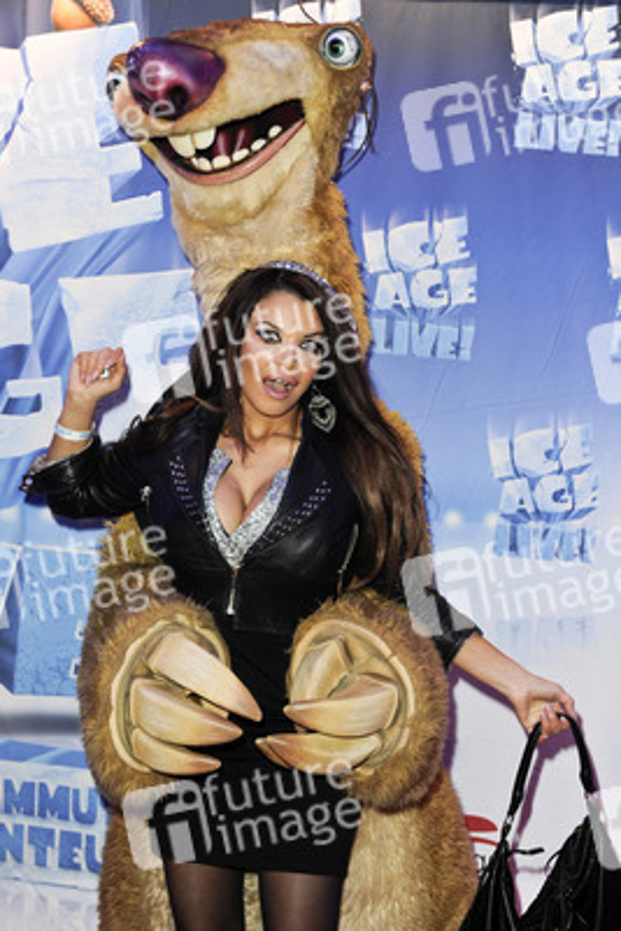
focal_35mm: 58
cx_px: 310
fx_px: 1499
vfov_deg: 34.5
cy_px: 466
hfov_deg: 23.4
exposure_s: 1/200
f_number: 6.3
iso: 800
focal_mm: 58
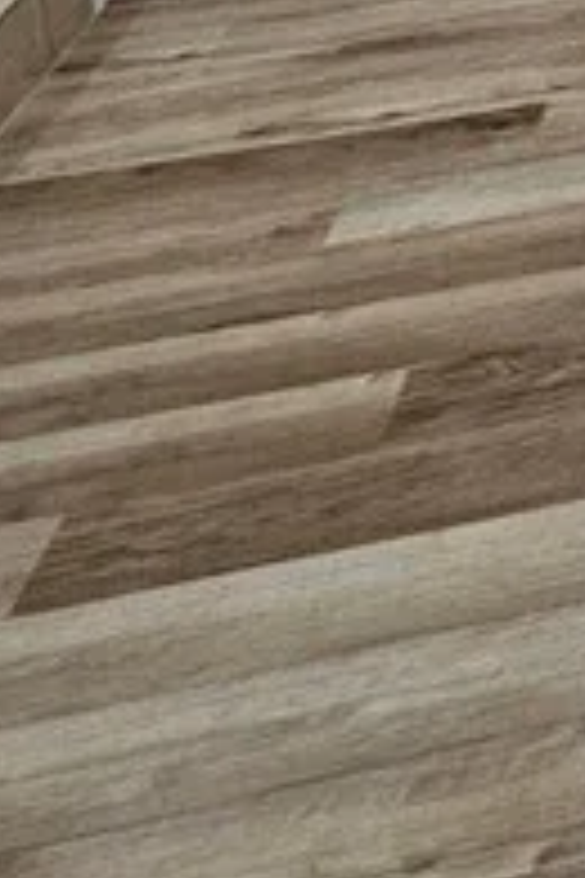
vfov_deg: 22.3
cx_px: 1422
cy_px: -509
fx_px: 1730
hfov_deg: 13.6
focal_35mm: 71
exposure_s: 1/60
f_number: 2.2
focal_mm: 2.2
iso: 200
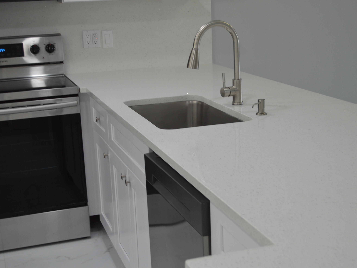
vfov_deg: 26.1
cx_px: 189
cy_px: 133
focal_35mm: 56
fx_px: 578
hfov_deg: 34.3
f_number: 4.5
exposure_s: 1/80
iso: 400
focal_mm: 34
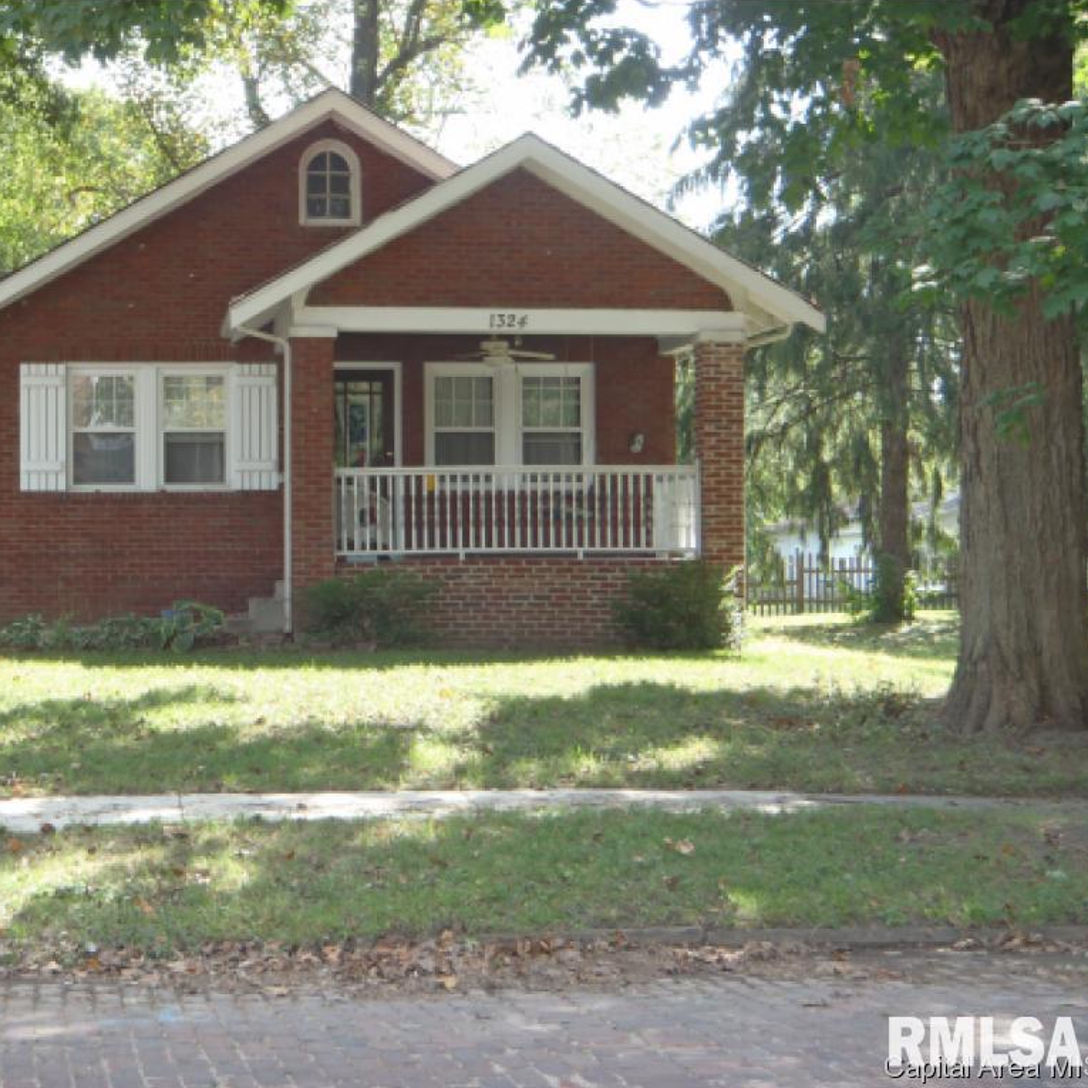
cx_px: 377
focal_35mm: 58
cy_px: 543
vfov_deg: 29.6
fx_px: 2062
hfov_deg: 29.4
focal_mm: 8.89
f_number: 4.4
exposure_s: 1/50
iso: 64
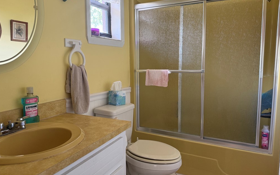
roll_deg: -0.4
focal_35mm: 26
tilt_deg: -5.8
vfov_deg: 47.5
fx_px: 198
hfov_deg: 70.4
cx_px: 140
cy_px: 78
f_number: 1.78
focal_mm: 6.76
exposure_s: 1/66
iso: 200
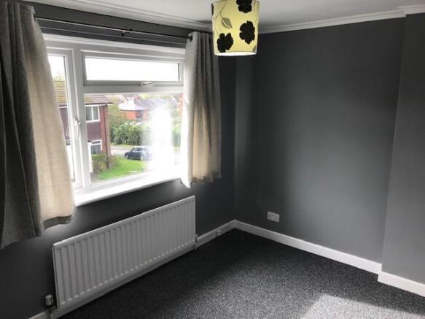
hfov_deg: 63.5
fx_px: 344
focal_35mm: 28
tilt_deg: -11.8
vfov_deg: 49.7
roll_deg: +0.8
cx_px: 212
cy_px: 160
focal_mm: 3.99
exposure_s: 1/179
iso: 20
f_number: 1.8
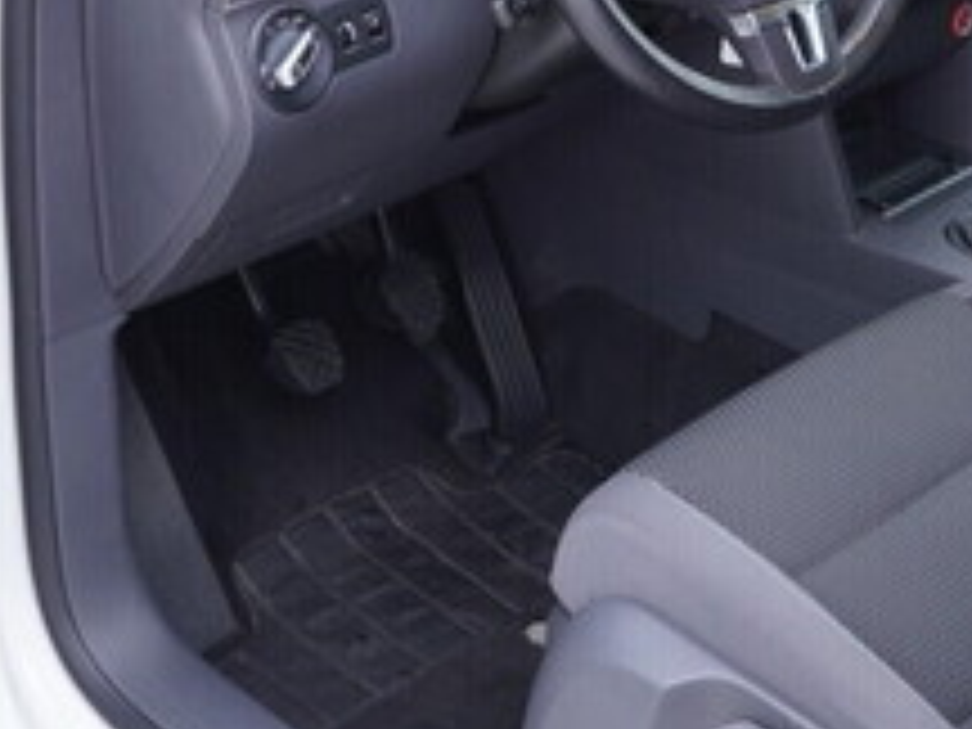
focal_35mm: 88
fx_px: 2471
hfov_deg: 22.2
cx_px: 576
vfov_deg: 16.6
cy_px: 92
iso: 250
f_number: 2.8
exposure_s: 1/40
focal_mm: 24
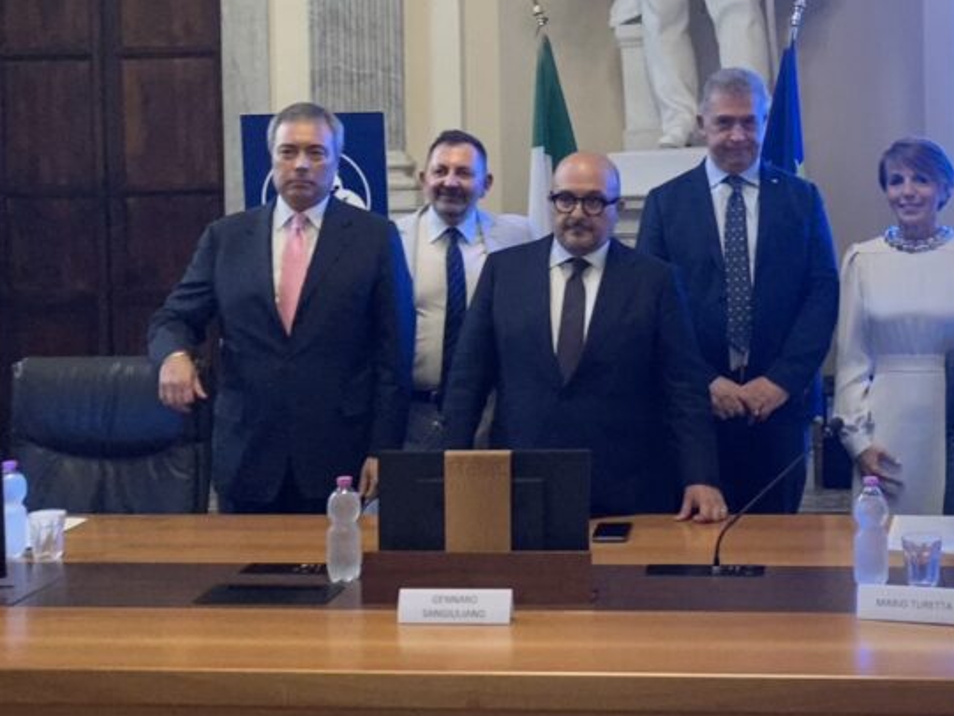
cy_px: 169
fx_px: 1461
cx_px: 691
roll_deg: -0.5
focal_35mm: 53
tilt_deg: +2.9
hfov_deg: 35.5
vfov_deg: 27.1
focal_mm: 3.99
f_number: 1.8
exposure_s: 1/40
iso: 320
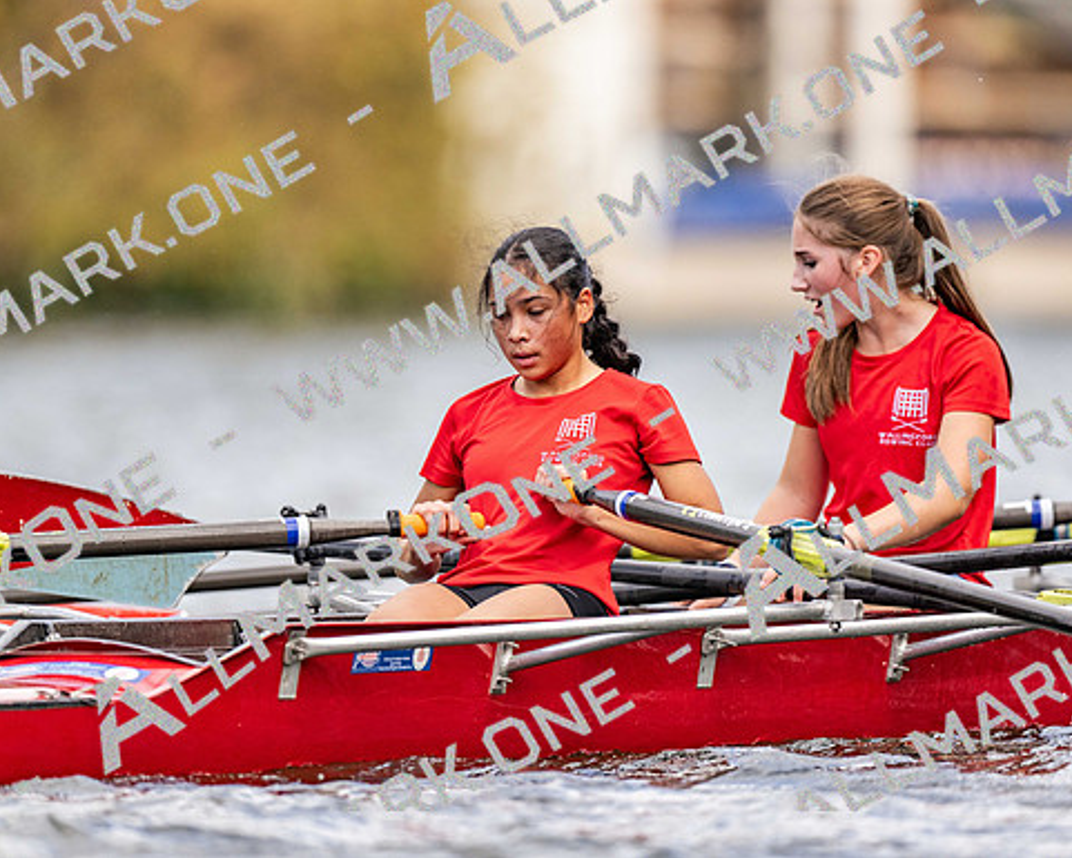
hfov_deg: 2.8
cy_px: 429
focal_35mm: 680
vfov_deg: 2.3
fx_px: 21579
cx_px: 548
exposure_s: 1/2500
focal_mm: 600
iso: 560
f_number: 4
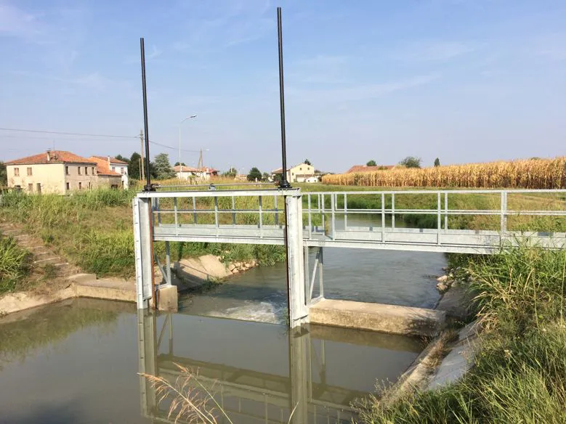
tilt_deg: -3.5
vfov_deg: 48.2
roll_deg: +1.8
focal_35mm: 29
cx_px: 283
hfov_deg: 61.7
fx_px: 474
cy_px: 212
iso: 32
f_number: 2.2
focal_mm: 4.15
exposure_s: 1/1953
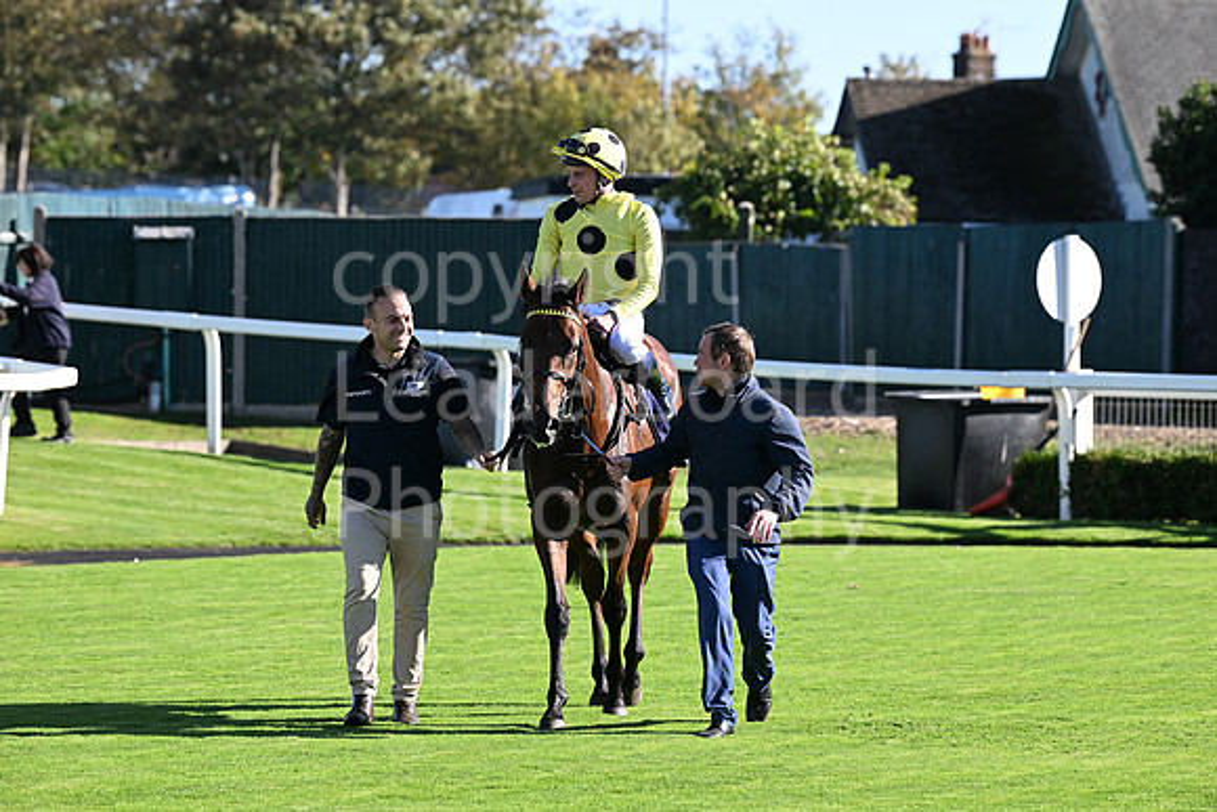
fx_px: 6762
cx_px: 608
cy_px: 406
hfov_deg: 10.3
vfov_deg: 6.9
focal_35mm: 200
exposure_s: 1/1000
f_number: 5.6
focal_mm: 200
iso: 400
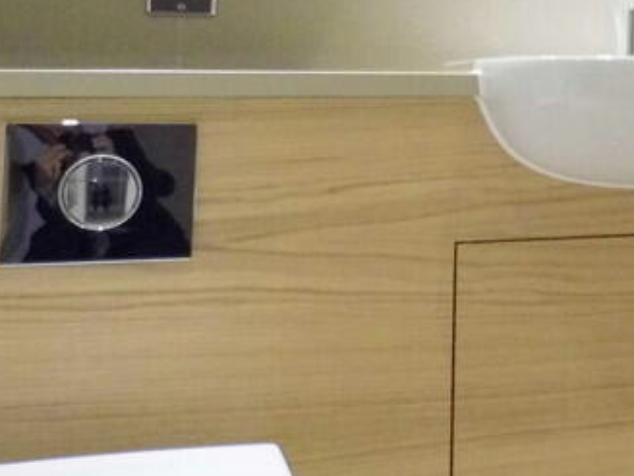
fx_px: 1429
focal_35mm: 78
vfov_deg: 18.3
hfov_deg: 21.7
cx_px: 901
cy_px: -29
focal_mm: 4.5
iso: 400
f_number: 3.1
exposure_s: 1/50
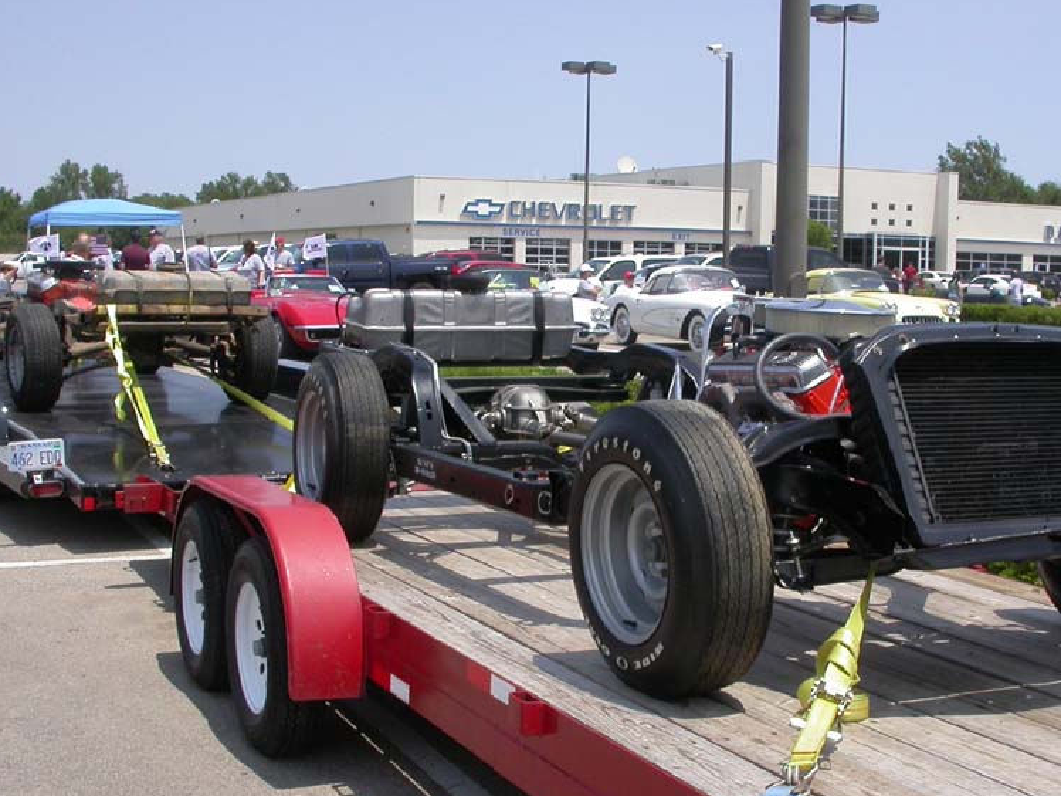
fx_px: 1594
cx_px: 630
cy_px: 446
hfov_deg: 36.7
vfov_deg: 28.0
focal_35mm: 52
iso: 100
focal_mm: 7.85
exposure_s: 1/331
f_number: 7.5
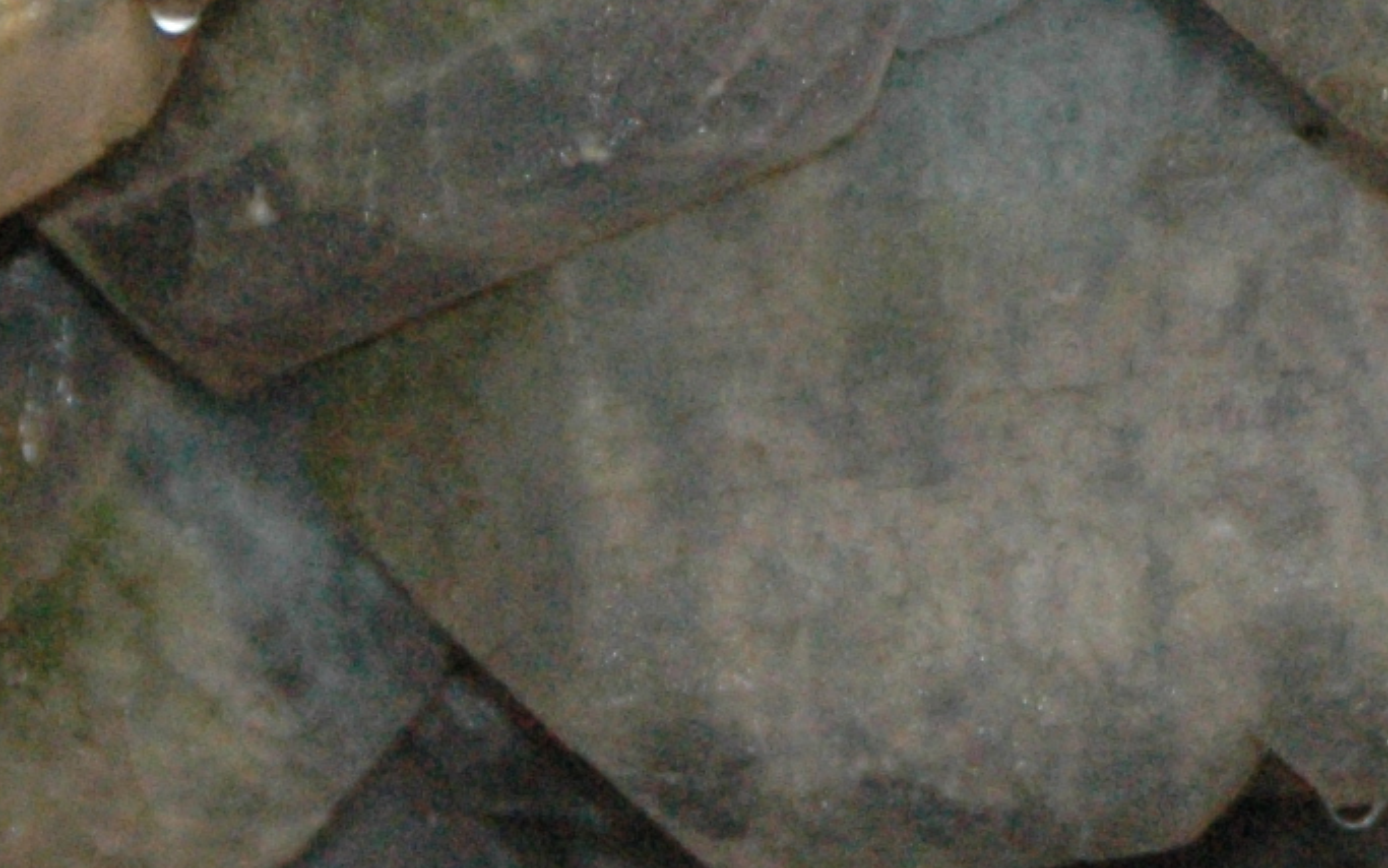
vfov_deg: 2.4
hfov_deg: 3.9
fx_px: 20353
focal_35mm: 538
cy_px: -339
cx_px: 2128
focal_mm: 80
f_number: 5.3
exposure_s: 1/60
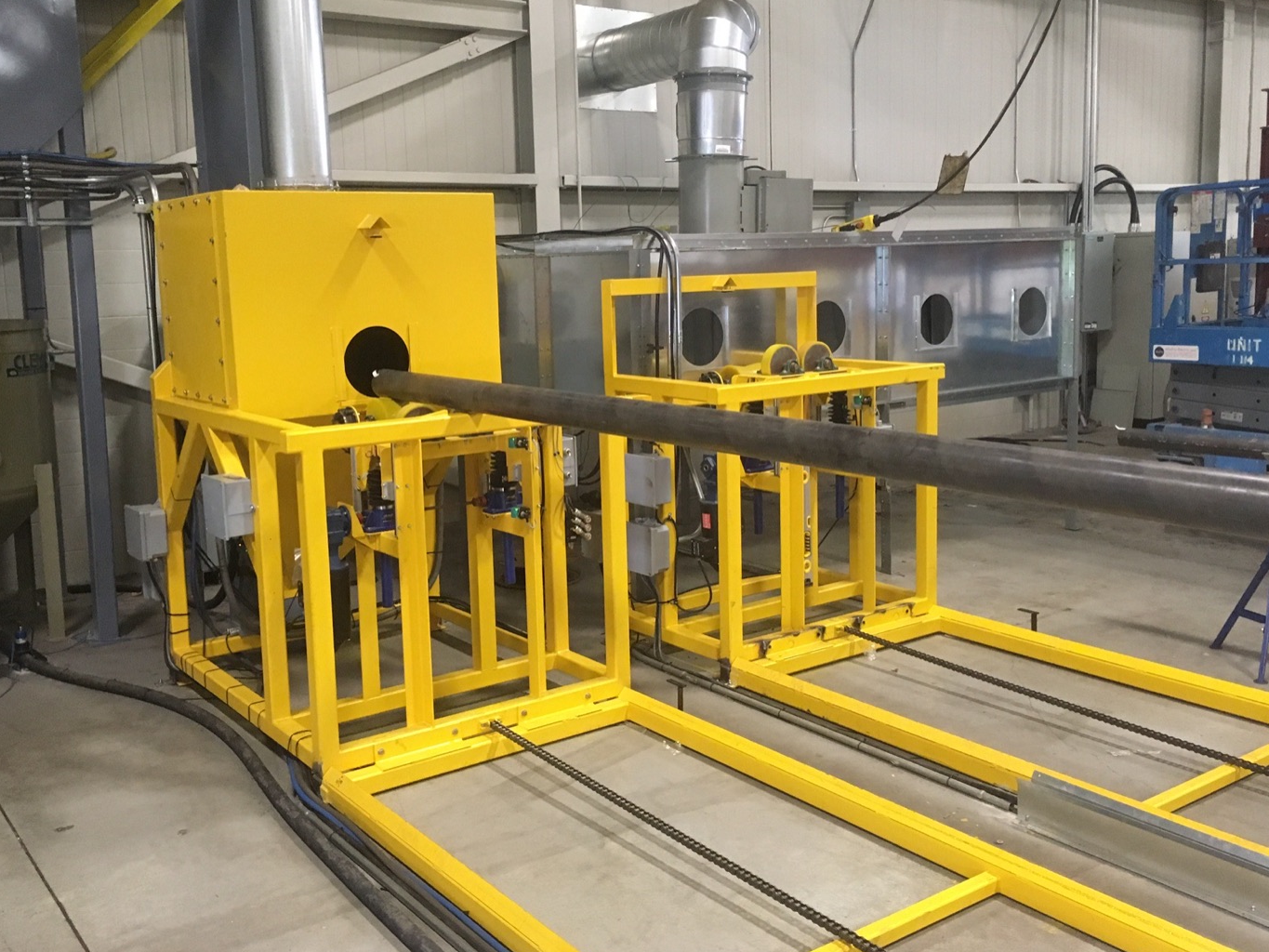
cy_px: 431
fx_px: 1247
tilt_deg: -9.0
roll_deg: +1.9
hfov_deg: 53.9
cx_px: 591
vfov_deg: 41.8
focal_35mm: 34
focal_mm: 4.15
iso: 200
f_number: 2.2
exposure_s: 1/30
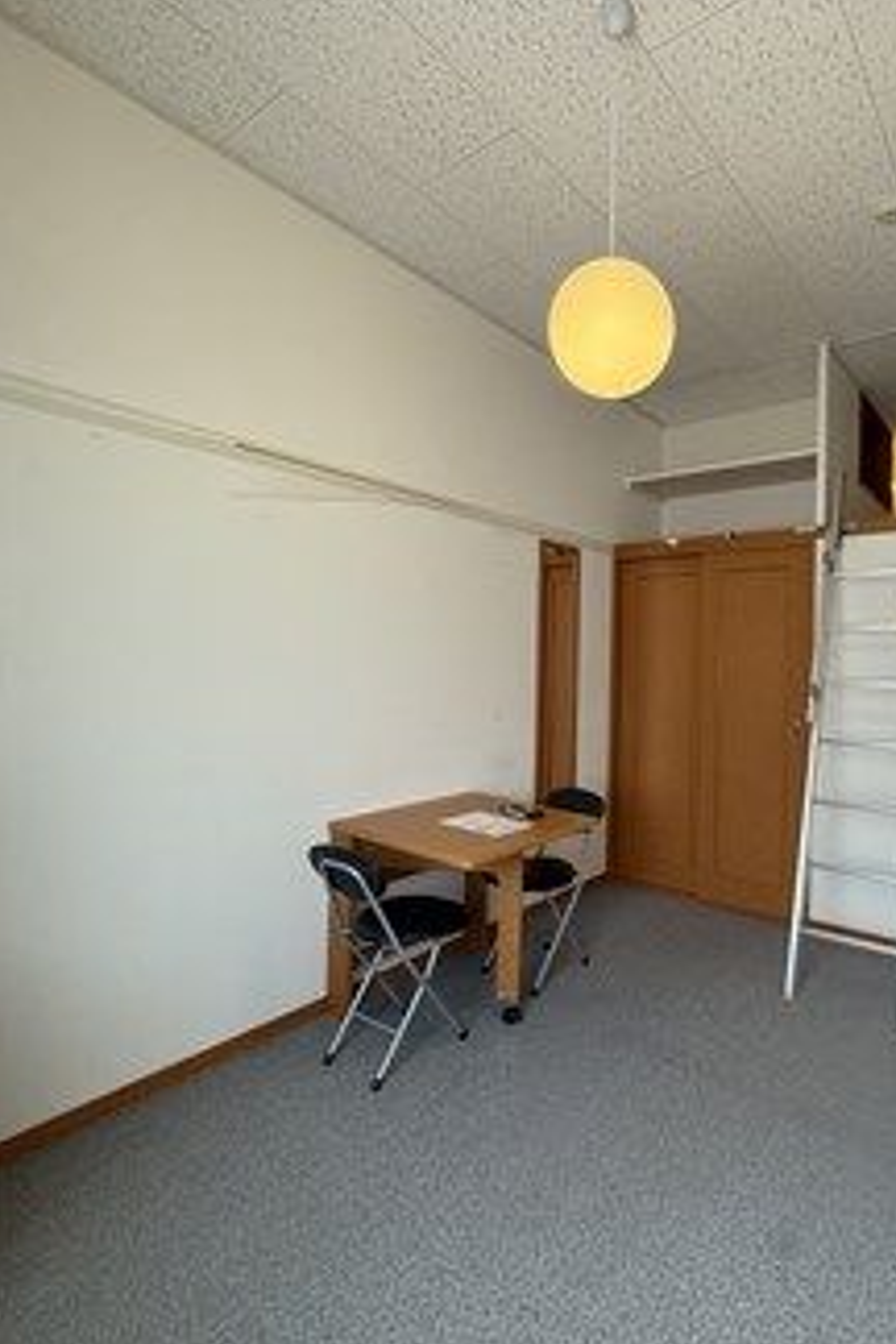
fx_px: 672
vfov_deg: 90.0
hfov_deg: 65.4
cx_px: 606
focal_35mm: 18
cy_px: 655
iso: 250
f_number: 2.2
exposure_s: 1/100
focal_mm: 2.22
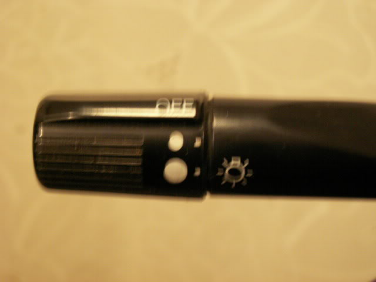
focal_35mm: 62
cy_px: 141
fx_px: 673
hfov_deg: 31.2
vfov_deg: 23.7
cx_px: 188
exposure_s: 1/6
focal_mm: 10.28
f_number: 3.2
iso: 160
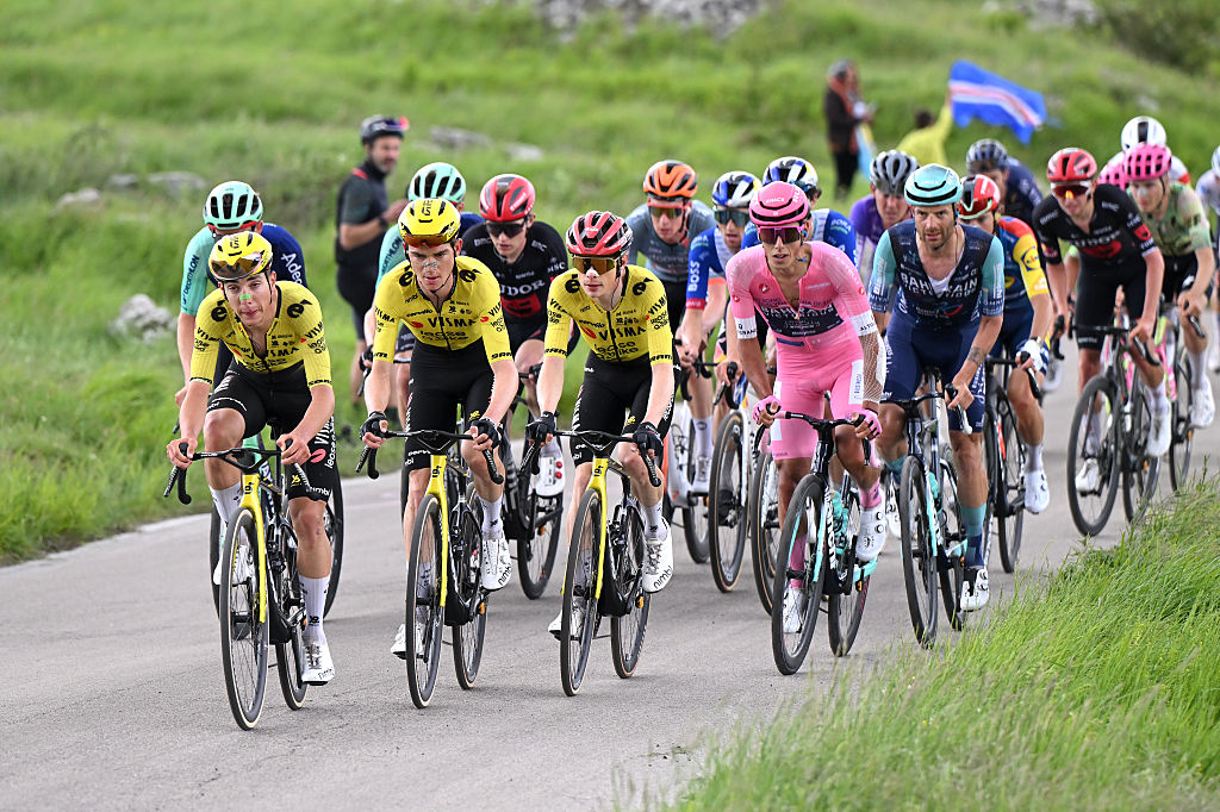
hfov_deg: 7.1
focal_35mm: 292
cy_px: 406
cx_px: 610
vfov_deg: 4.7
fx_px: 9892
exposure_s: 1/1250
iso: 800
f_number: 3.5
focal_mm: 195
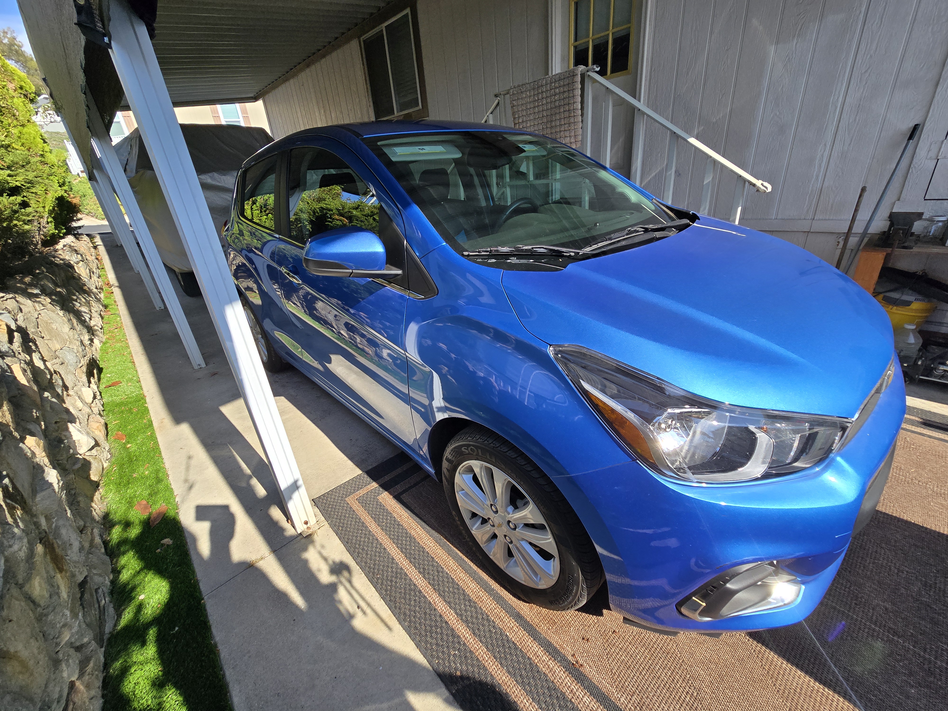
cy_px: 356
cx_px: 474
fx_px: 356
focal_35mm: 13
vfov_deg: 89.9
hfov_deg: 106.2
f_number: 2.2
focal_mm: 2.2
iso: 50
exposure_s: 1/1195
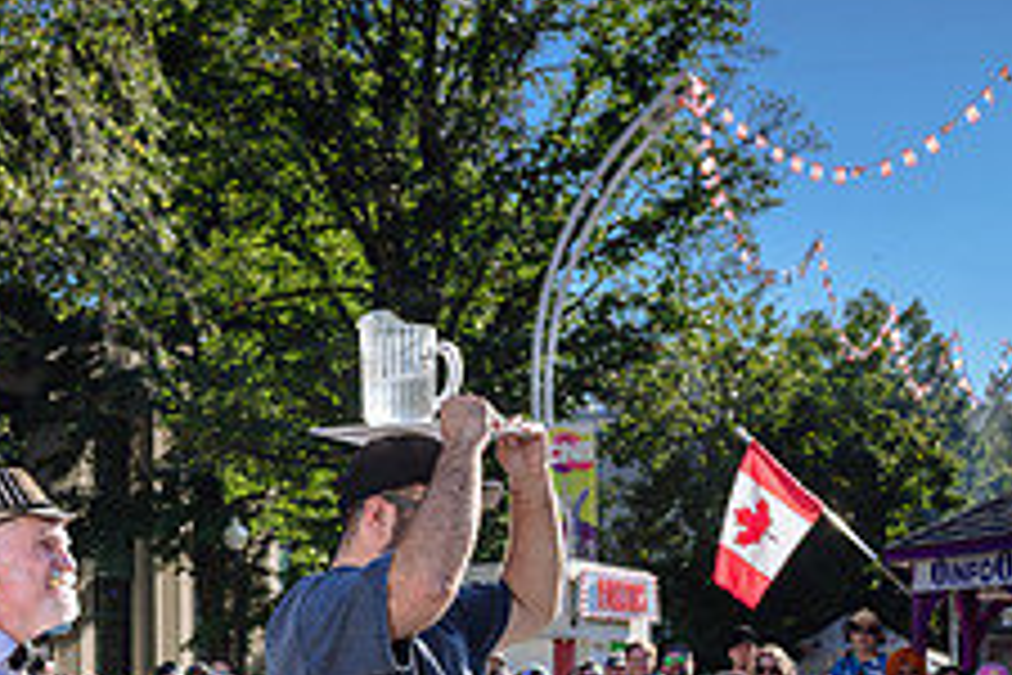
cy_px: 738
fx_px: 2221
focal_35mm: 79
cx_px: 328
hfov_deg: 25.5
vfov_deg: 16.8
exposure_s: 1/250
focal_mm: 29.5
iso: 64
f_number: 4
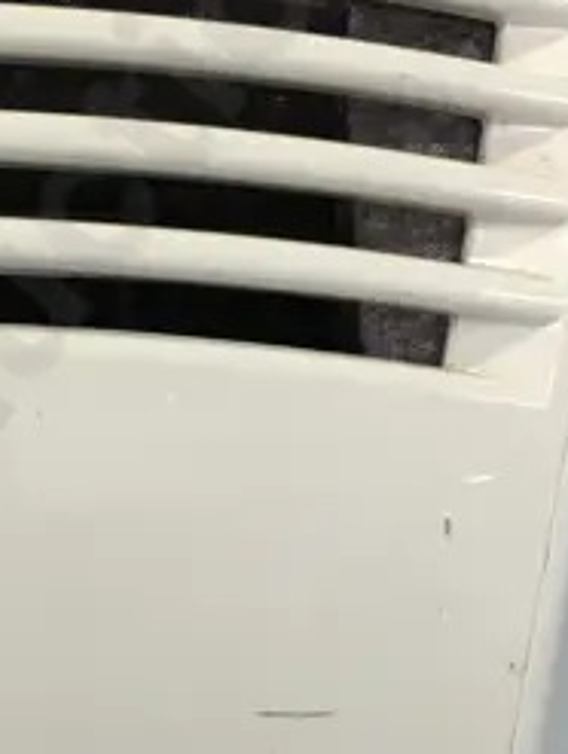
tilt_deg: -33.9
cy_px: 534
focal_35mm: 120
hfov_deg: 12.1
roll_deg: -0.6
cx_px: -150
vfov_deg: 16.3
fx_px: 2619
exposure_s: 1/17
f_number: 2.2
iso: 32
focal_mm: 4.15
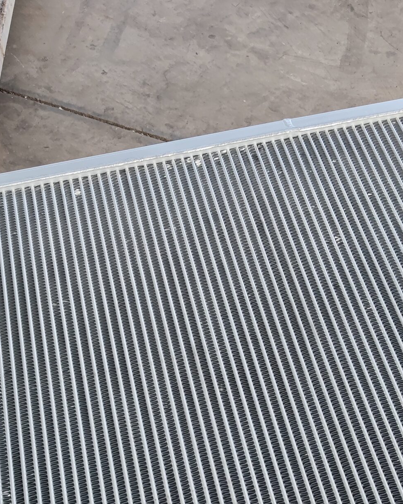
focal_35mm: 51
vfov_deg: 33.8
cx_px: 265
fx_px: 760
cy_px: 493
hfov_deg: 29.5
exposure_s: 1/100
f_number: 1.85
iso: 59
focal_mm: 6.78
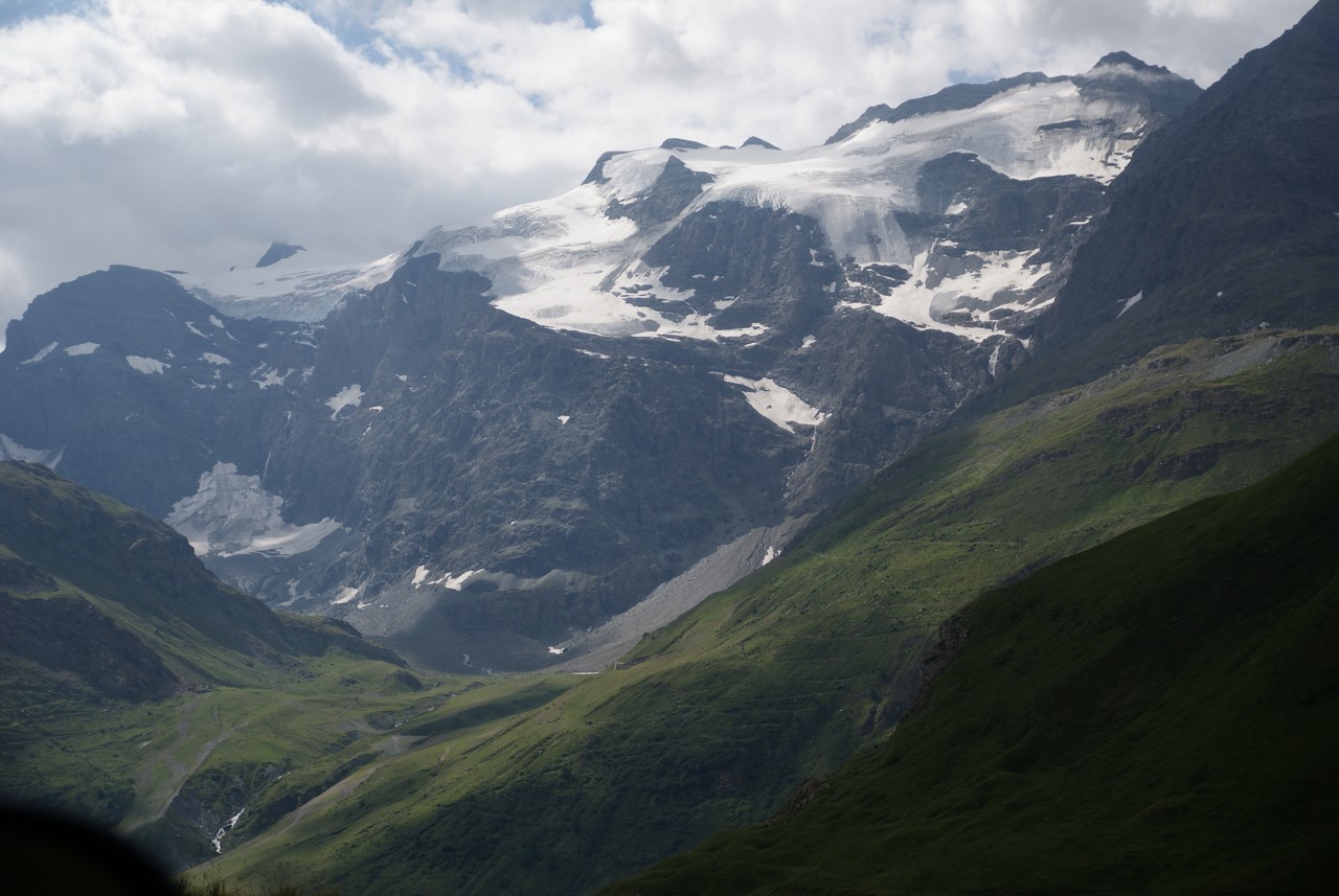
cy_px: 448
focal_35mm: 68
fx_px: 2514
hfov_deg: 29.8
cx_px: 670
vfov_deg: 20.2
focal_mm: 45
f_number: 4
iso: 100
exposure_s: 1/2000
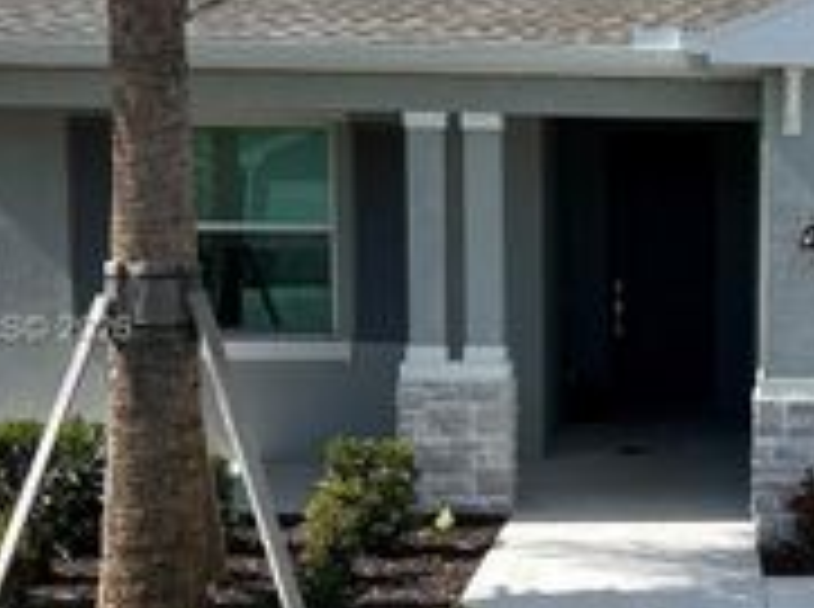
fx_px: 1690
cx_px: 818
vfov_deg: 20.4
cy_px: 331
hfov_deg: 25.7
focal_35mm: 72
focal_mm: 5.7
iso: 50
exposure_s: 1/5076
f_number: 1.5
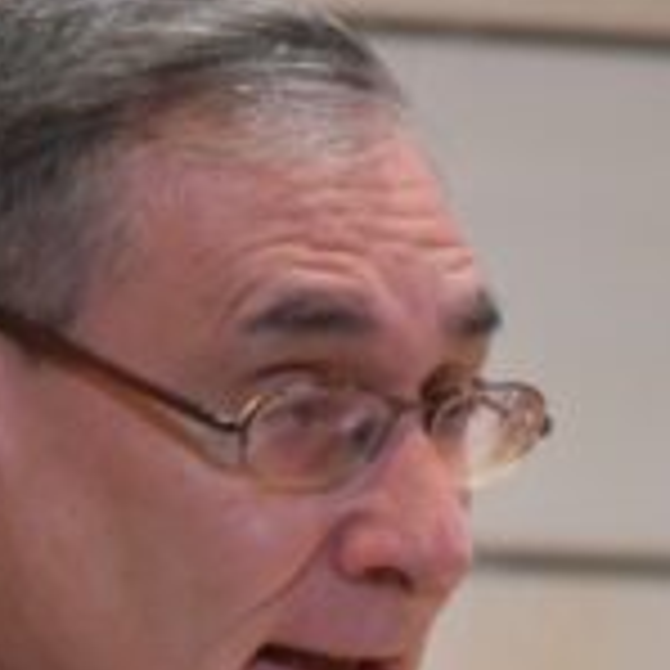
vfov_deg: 2.0
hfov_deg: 2.0
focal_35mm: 876
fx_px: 19183
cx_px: 184
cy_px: 895
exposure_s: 1/250
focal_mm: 200
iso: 3200
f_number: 4
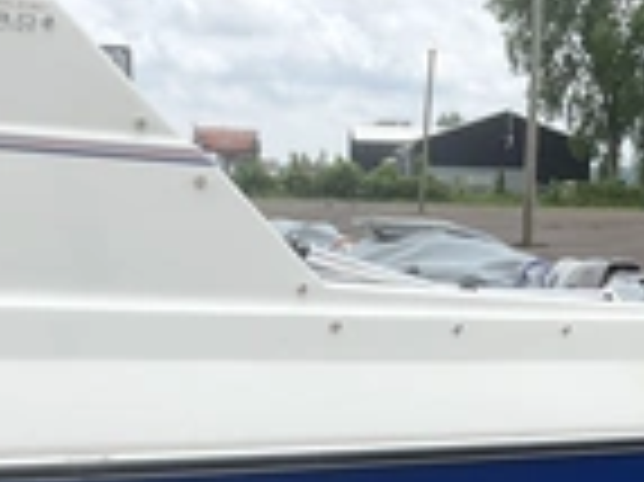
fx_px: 1506
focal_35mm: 81
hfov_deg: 24.1
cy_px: 599
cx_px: 396
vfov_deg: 17.2
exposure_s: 1/1577
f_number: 1.8
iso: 25
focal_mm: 3
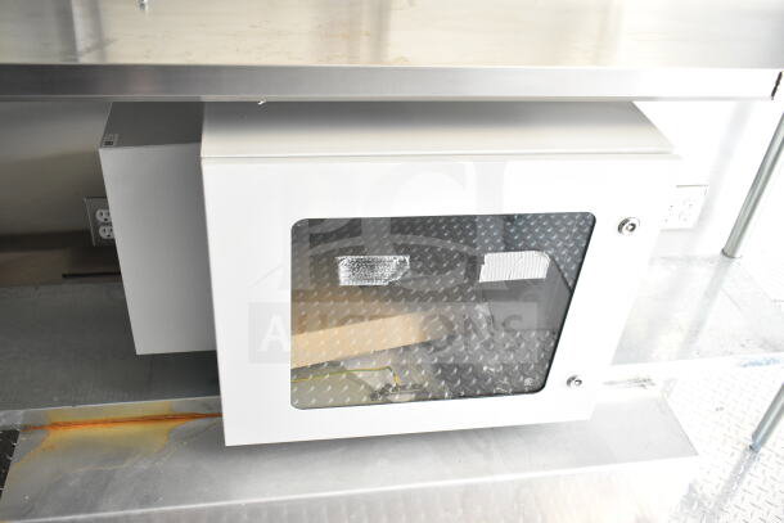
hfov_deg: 57.2
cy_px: 262
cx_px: 392
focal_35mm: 33
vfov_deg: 40.0
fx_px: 719
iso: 1600
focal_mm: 22
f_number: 4.5
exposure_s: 1/80
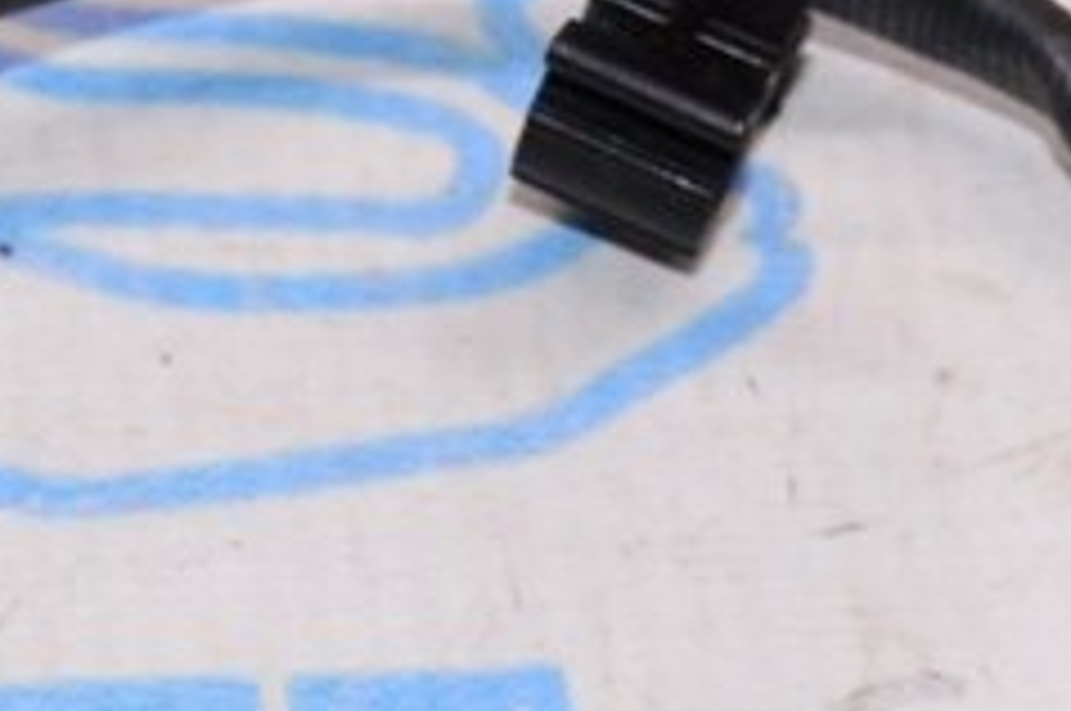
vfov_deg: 6.0
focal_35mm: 226
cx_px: -68
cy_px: 992
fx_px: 6719
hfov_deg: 9.0
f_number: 8
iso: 1600
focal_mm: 35
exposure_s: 1/125
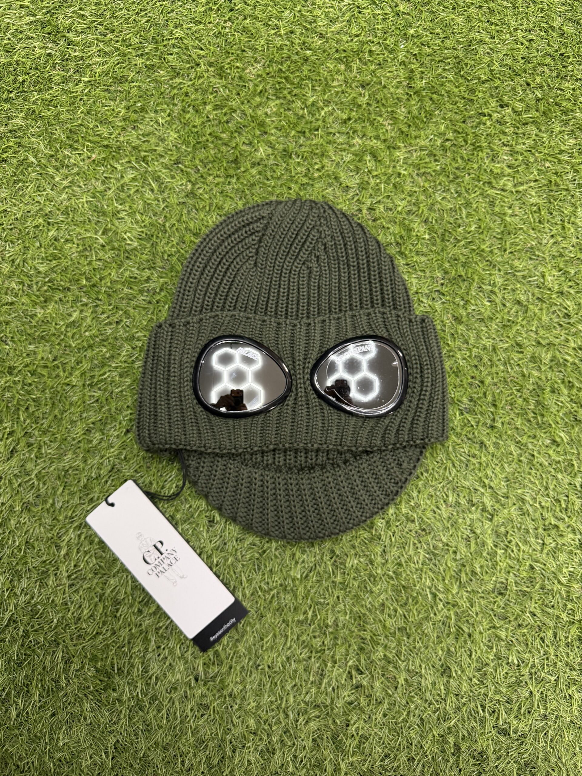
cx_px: 291
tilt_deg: -86.6
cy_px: 388
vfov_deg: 71.6
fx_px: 538
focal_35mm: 24
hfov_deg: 56.8
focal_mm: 6.76
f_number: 1.78
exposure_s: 1/100
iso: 250
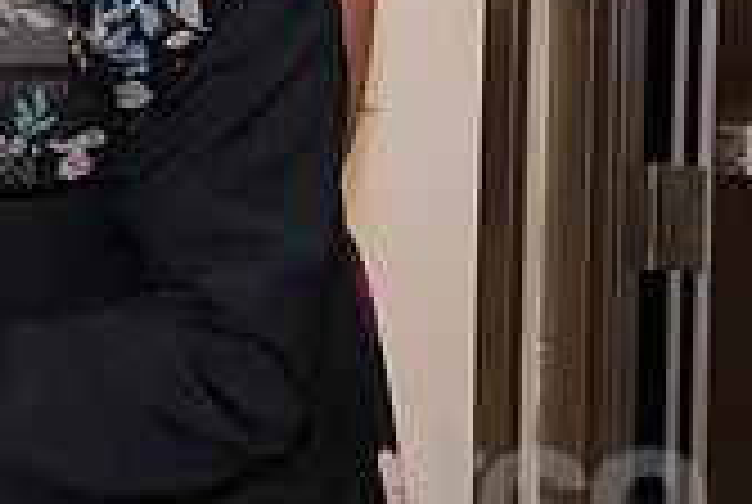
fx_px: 4206
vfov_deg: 6.8
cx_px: -68
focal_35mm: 201
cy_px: -56
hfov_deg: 10.1
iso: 1250
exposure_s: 1/200
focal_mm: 58
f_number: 7.1
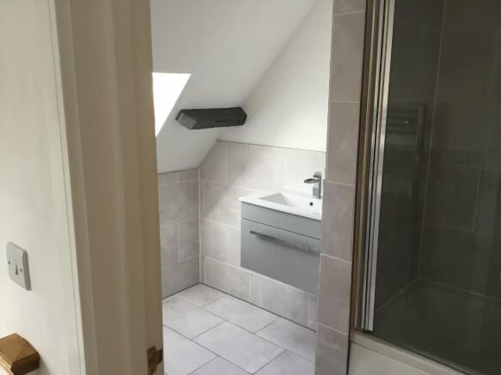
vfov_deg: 45.4
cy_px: 188
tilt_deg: -12.7
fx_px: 449
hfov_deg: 58.4
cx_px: 250
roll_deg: -0.1
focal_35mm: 31
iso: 25
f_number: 2.4
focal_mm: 3.3
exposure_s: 1/33
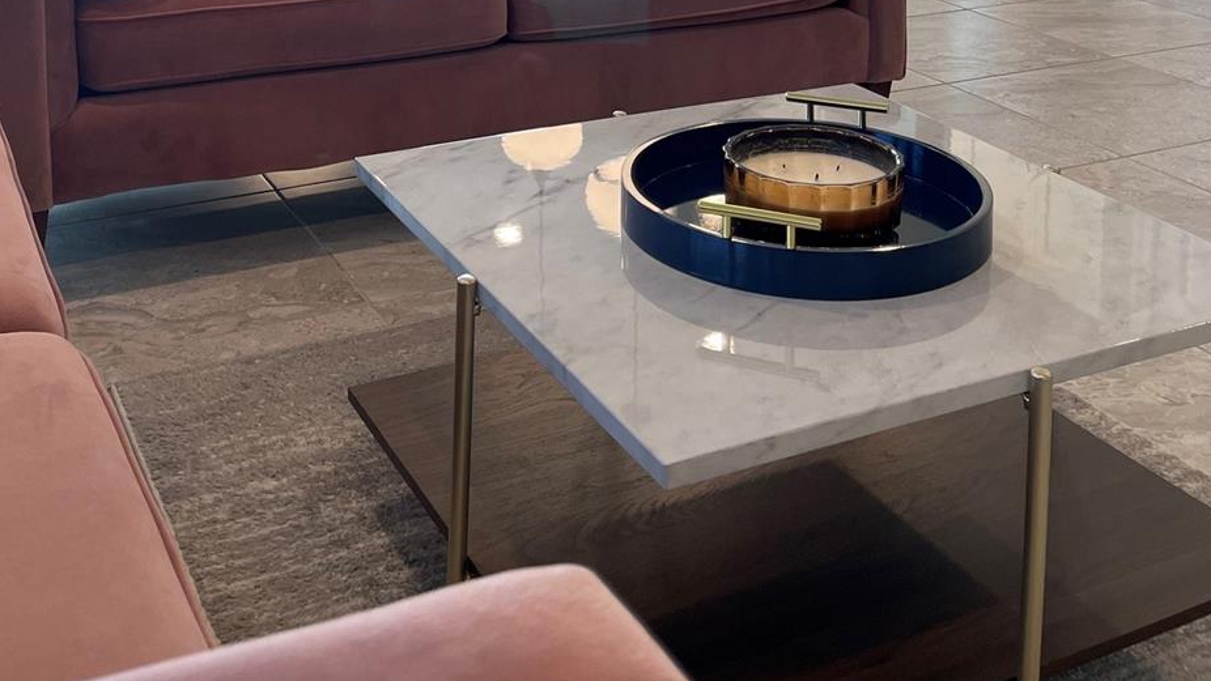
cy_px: -285
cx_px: 547
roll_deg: -0.6
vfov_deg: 21.9
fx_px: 1509
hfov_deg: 43.7
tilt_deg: -4.1
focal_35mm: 47
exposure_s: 1/120
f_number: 1.6
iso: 100
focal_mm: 5.1
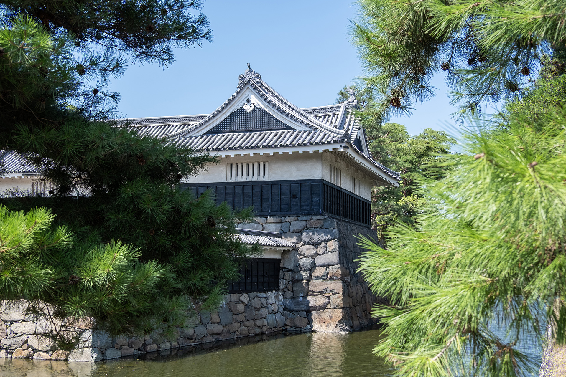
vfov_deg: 30.5
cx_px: 283
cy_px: 188
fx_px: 692
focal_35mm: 44
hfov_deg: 44.5
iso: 200
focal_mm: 29.3
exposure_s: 1/150
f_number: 8
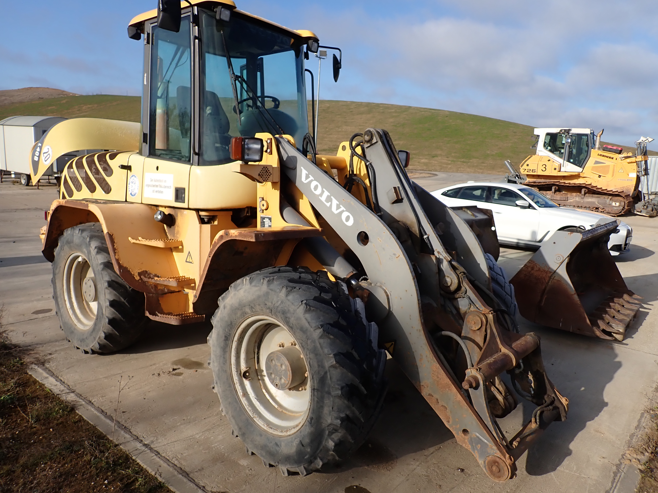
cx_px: 329
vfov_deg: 54.9
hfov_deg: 69.4
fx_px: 475
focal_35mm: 25
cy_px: 246
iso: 100
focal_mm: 4.5
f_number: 8
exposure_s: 1/200
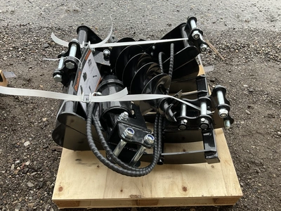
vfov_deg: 48.2
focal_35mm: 29
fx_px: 235
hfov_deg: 61.7
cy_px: 106
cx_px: 140
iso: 40
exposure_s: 1/122
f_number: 1.8
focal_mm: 3
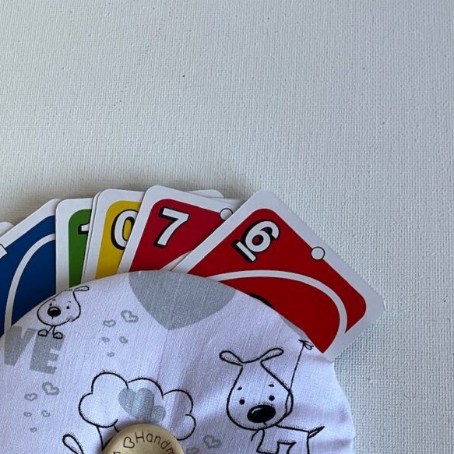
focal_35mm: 45
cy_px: 380
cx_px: 167
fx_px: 668
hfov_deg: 37.3
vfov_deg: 36.0
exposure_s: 1/100
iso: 25
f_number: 1.8
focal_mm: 3
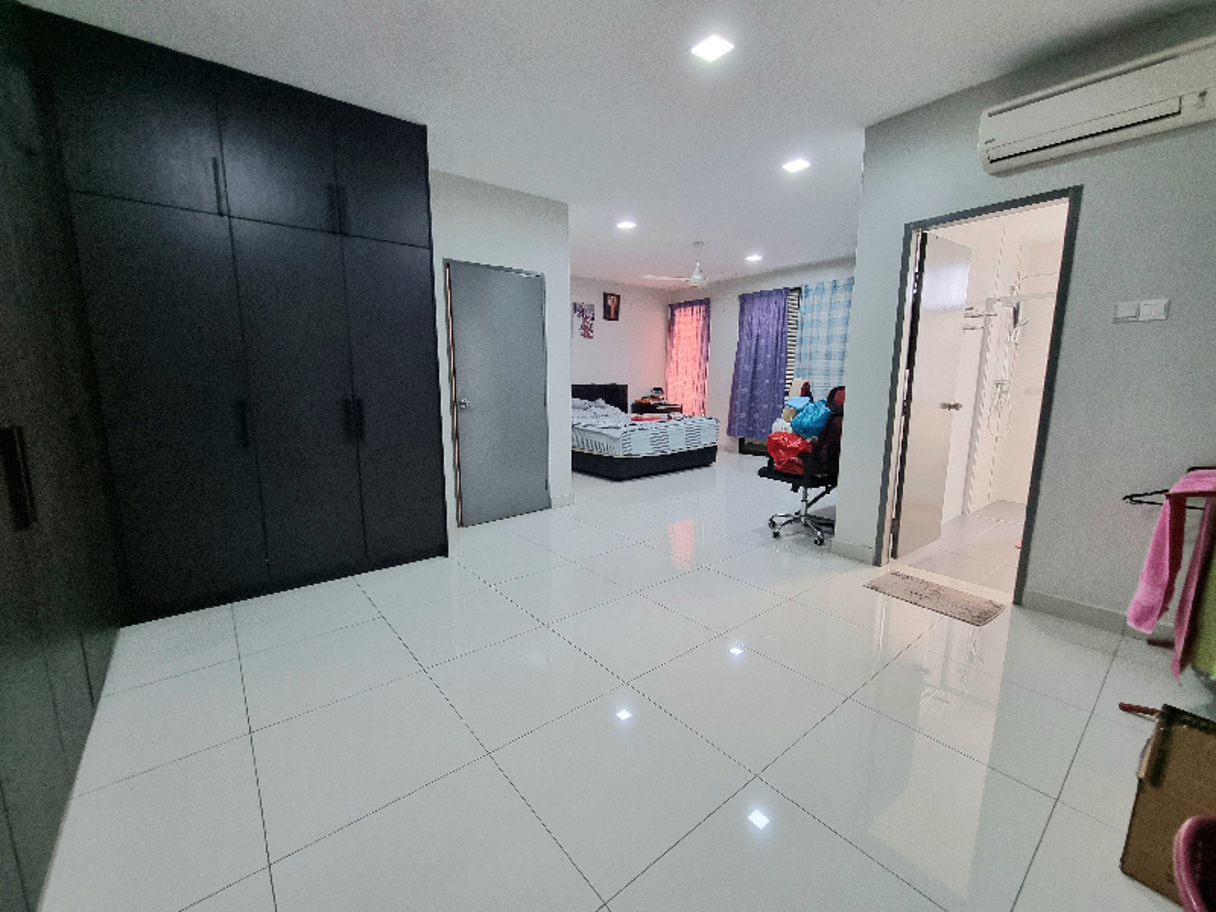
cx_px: 608
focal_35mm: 13
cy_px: 456
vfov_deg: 89.9
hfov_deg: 106.2
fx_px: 457
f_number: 2.2
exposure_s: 1/50
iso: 200
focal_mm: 2.2
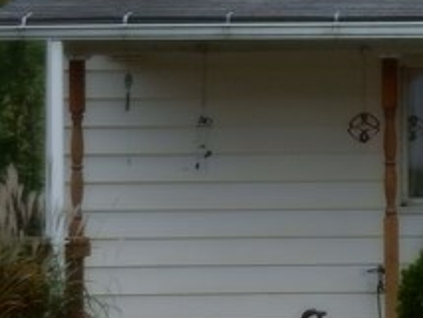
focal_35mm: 207
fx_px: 2531
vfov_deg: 7.2
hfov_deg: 8.9
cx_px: 888
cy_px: 36
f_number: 4.2
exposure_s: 1/500
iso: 125
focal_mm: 7.6
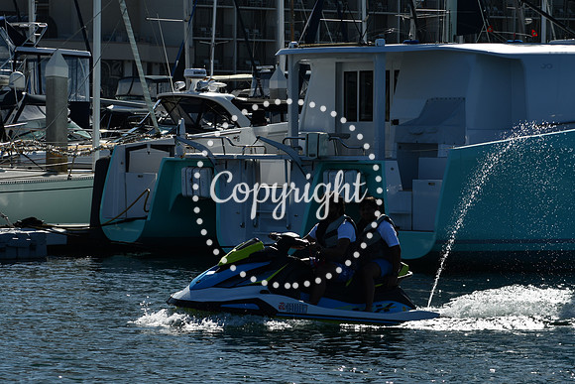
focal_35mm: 195
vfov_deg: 7.0
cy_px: 192
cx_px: 288
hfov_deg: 10.5
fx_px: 3115
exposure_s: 1/640
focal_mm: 130
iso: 100
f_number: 9
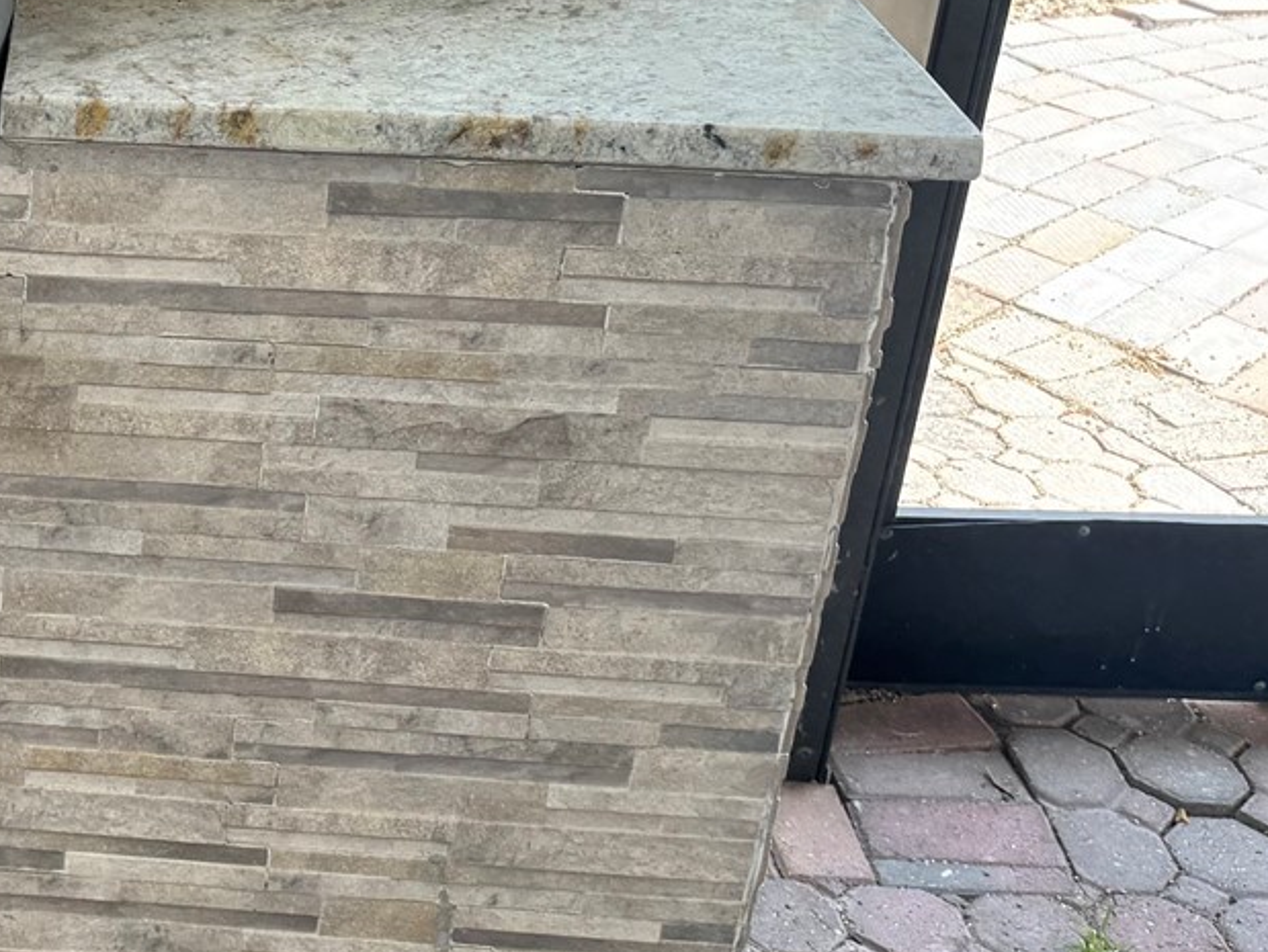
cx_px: -121
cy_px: 344
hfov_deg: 28.4
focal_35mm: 62
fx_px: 2272
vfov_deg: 23.6
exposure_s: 1/137
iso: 50
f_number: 1.78
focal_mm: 6.76
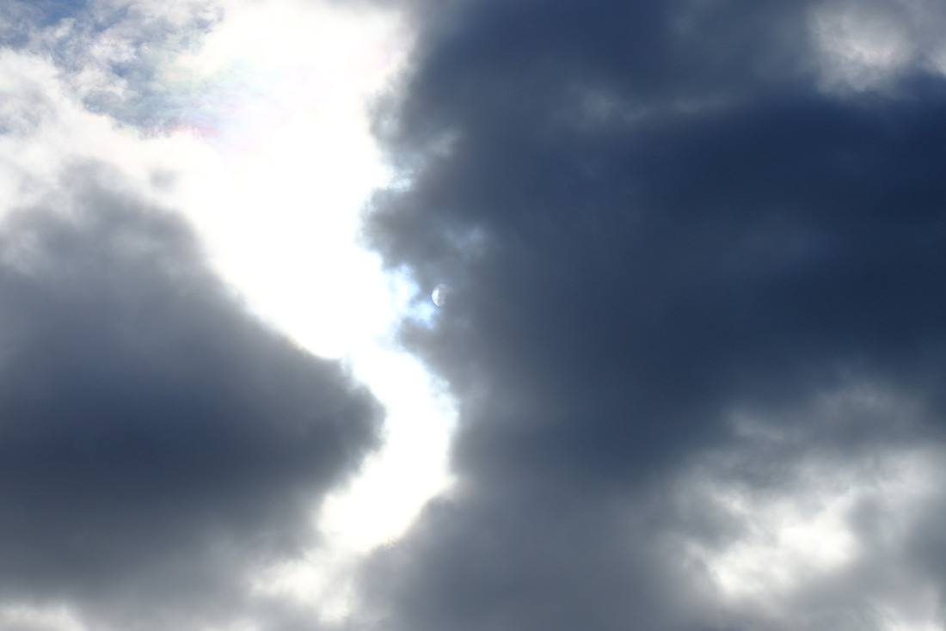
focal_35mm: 91
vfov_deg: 15.0
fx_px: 2392
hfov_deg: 22.4
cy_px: 316
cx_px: 473
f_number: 7.1
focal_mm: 60.7
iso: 400
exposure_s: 1/4000
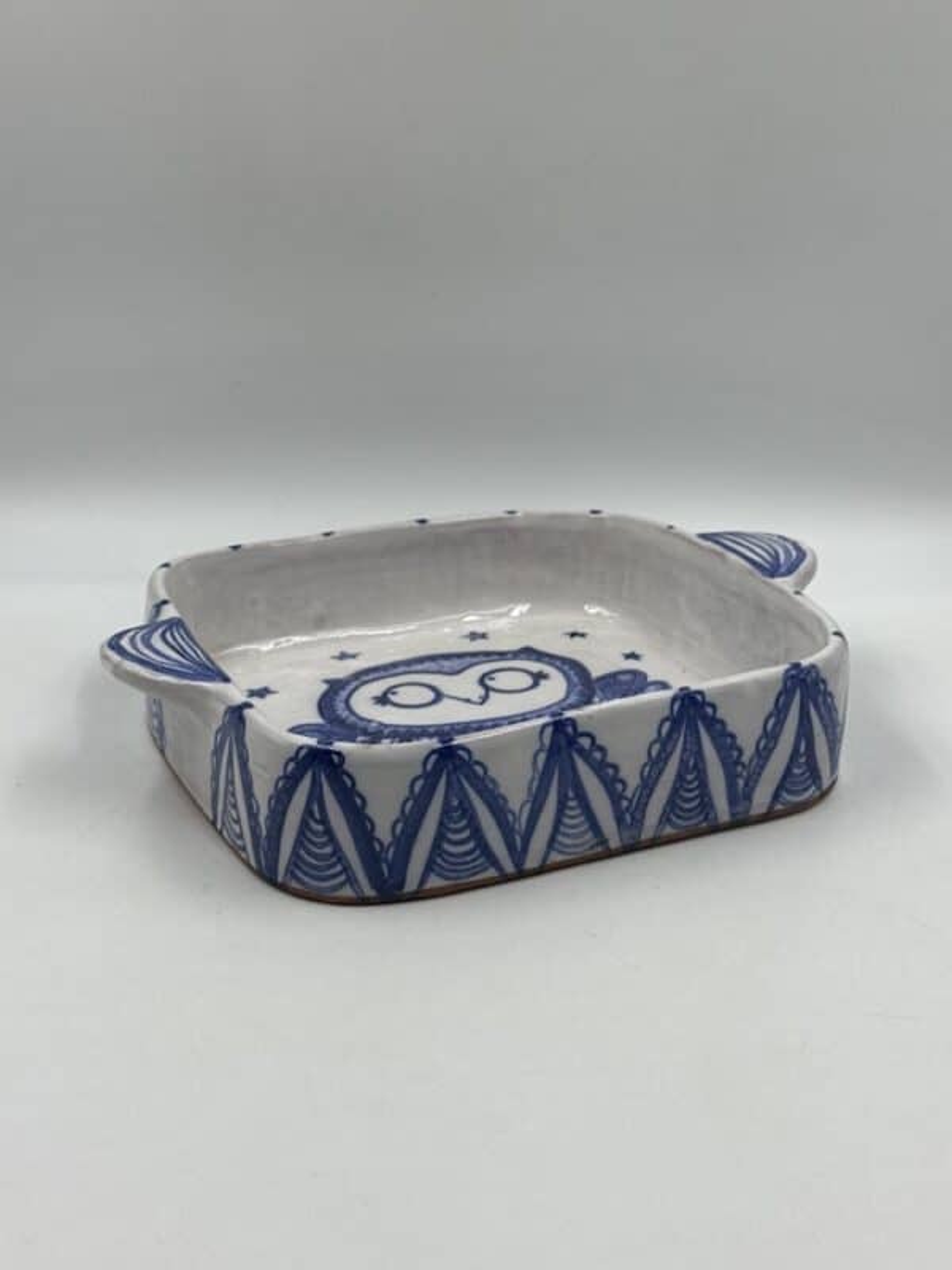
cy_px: 635
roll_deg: -2.2
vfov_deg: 39.7
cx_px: 476
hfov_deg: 30.3
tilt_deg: -22.6
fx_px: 1760
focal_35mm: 48
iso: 64
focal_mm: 6.86
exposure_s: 1/634
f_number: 1.78
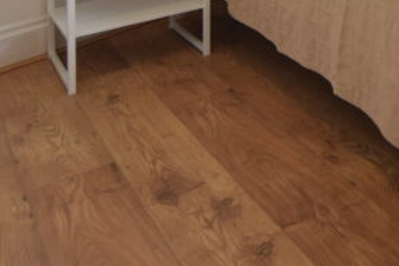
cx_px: 442
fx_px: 554
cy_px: -190
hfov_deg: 34.1
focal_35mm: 50
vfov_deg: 20.5
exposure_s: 1/125
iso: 400
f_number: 4.5
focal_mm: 8
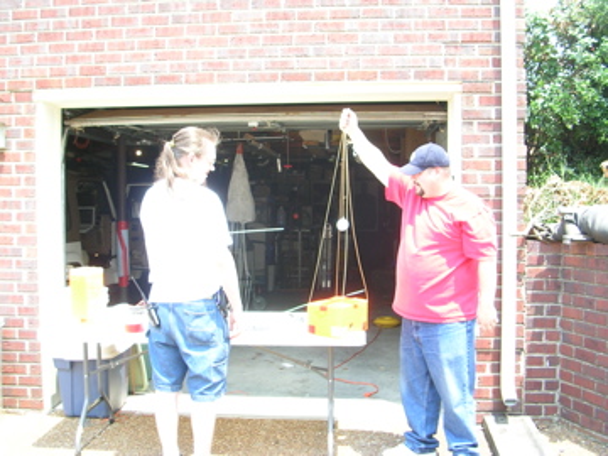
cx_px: 304
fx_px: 667
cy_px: 228
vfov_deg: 37.7
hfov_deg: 49.0
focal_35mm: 38
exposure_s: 1/78
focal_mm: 5.8
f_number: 2.8
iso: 50
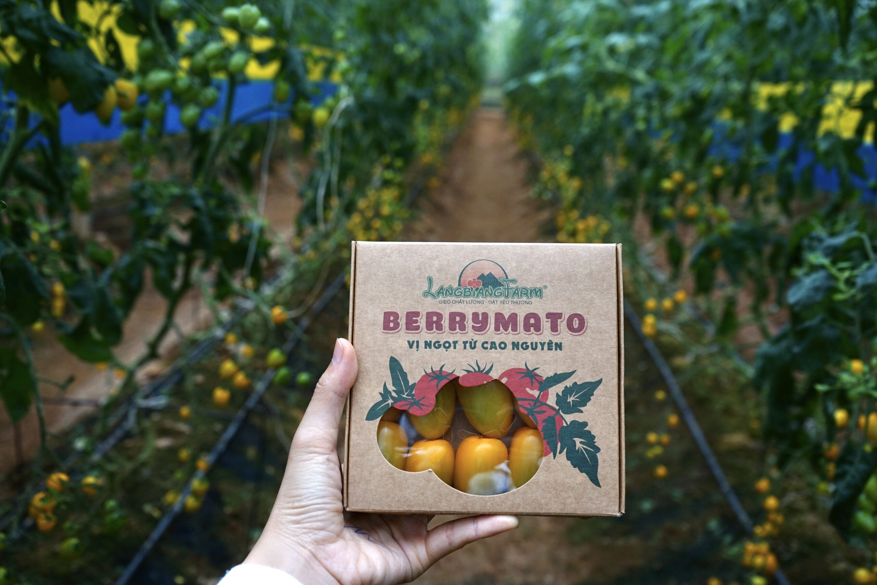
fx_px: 853
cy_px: 292
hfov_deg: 54.4
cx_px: 438
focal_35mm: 35
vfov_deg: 37.9
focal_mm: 35
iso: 500
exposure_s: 1/125
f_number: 5.6
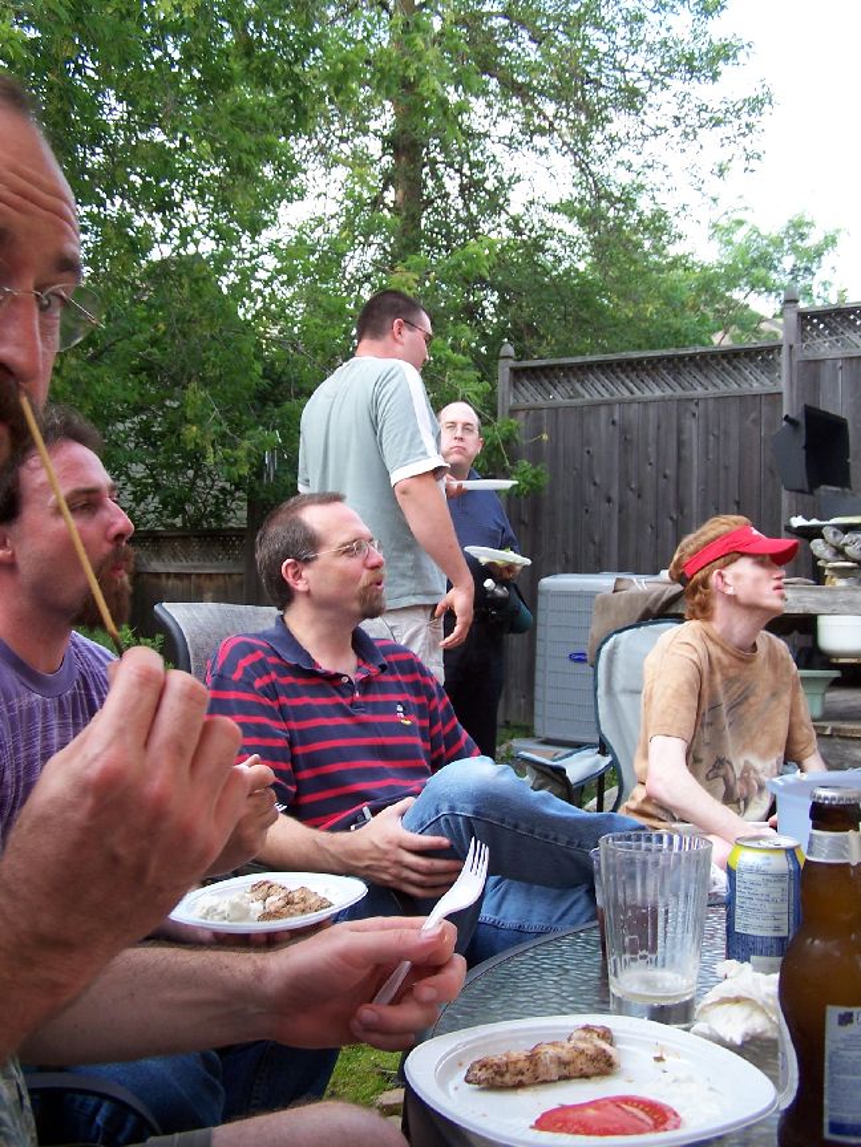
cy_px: 574
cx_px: 430
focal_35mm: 38
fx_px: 1260
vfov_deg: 49.0
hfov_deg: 37.7
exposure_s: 1/80
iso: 80
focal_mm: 6.3
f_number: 2.8
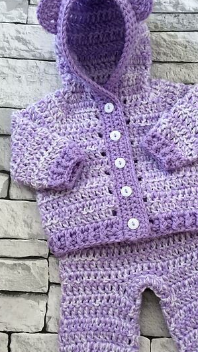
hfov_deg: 31.1
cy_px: 182
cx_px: 119
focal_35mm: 38
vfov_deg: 52.8
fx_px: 355
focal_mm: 4.15
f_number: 2.2
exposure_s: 1/33
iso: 100
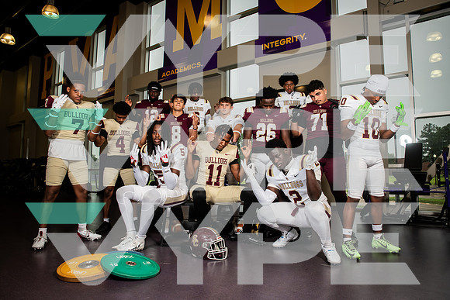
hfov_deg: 73.7
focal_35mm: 24
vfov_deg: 53.2
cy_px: 150
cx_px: 225
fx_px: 300
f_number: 5.6
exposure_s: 1/250
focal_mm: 24
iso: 500
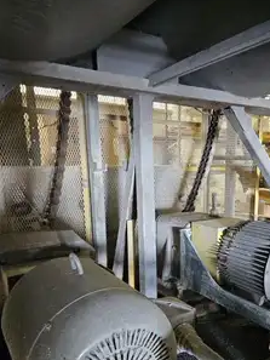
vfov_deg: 57.4
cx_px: 179
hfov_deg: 44.8
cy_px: 232
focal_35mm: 31
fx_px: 322
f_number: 1.8
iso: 640
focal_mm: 5.4
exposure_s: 1/40
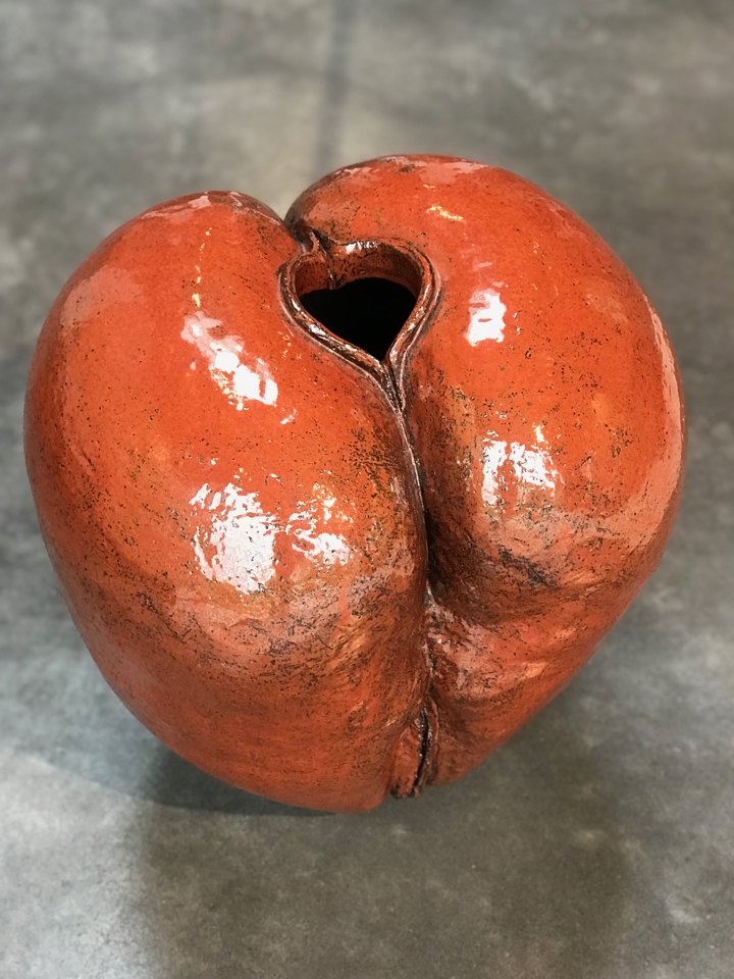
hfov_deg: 25.7
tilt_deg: -48.8
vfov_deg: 33.8
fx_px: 1612
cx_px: 367
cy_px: 490
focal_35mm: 57
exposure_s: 1/50
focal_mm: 6.6
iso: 200
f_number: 2.8
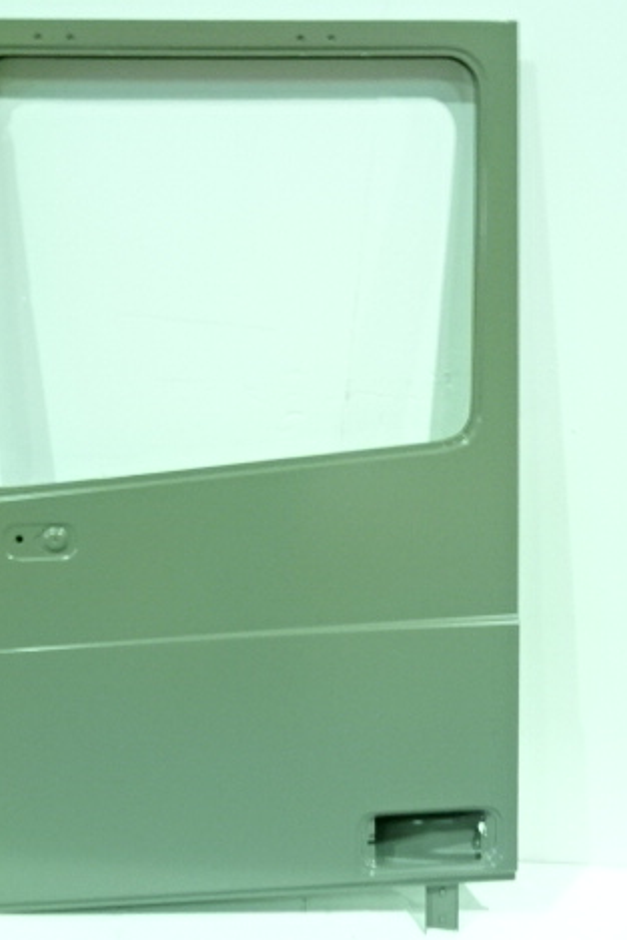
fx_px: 1149
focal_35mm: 44
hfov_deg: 30.5
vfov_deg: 44.5
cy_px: 473
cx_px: 377
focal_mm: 5.26
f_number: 4
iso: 800
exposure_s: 1/5
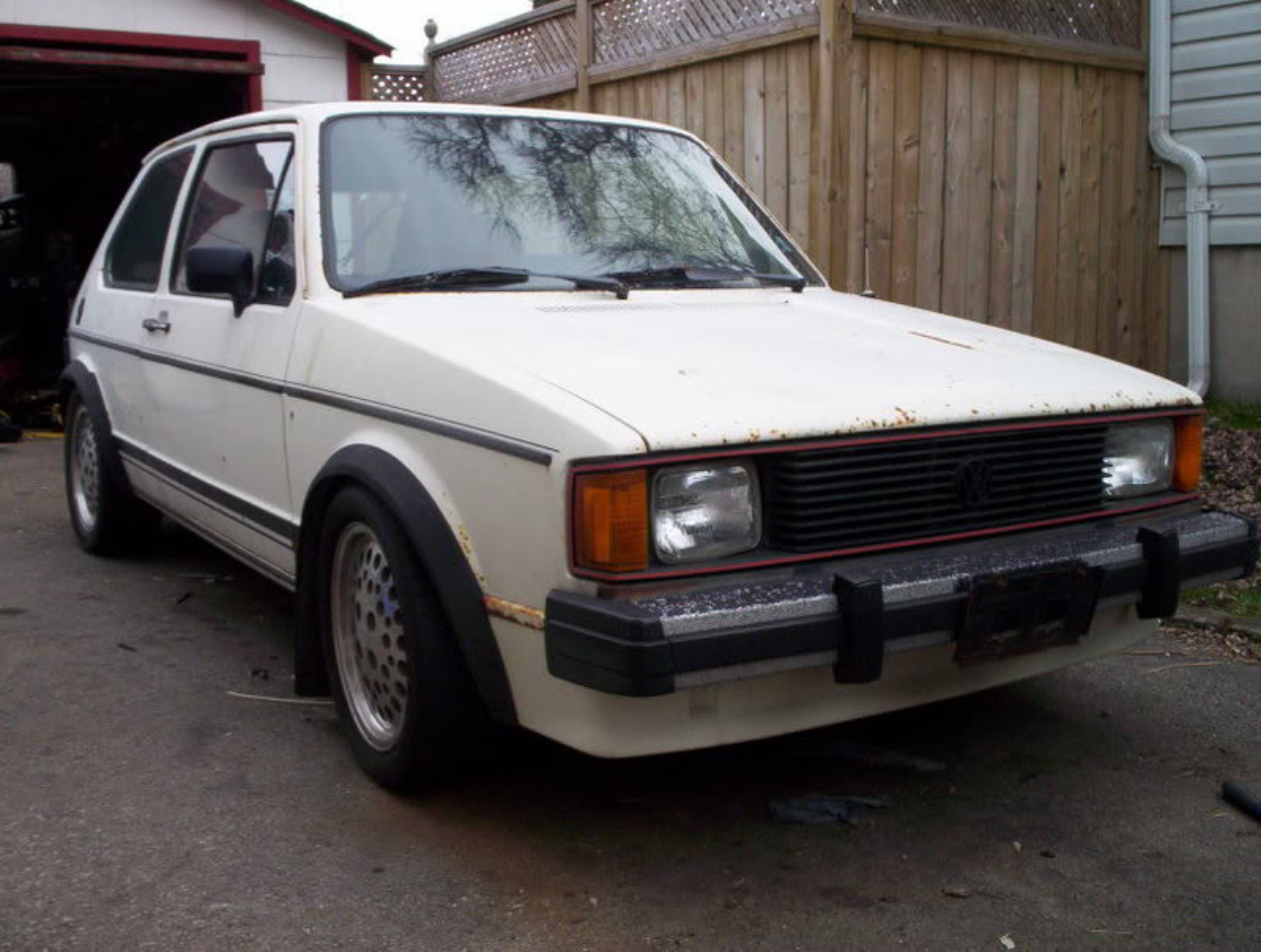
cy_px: 476
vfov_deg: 37.9
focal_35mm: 38
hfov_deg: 48.9
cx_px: 630
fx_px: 1388
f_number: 4.5
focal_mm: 4.99
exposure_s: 1/109
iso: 100
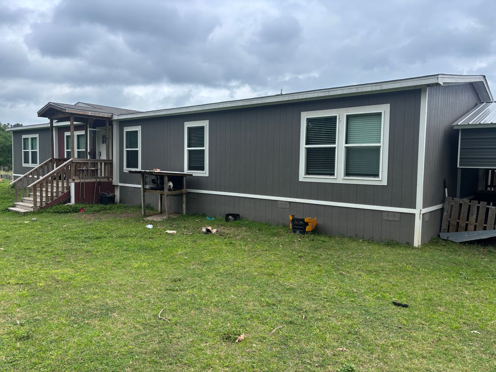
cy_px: 186
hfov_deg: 67.3
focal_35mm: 26
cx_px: 248
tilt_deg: -3.6
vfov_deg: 53.1
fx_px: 373
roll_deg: -1.0
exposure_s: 1/2342
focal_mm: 5.96
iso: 50
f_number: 1.6
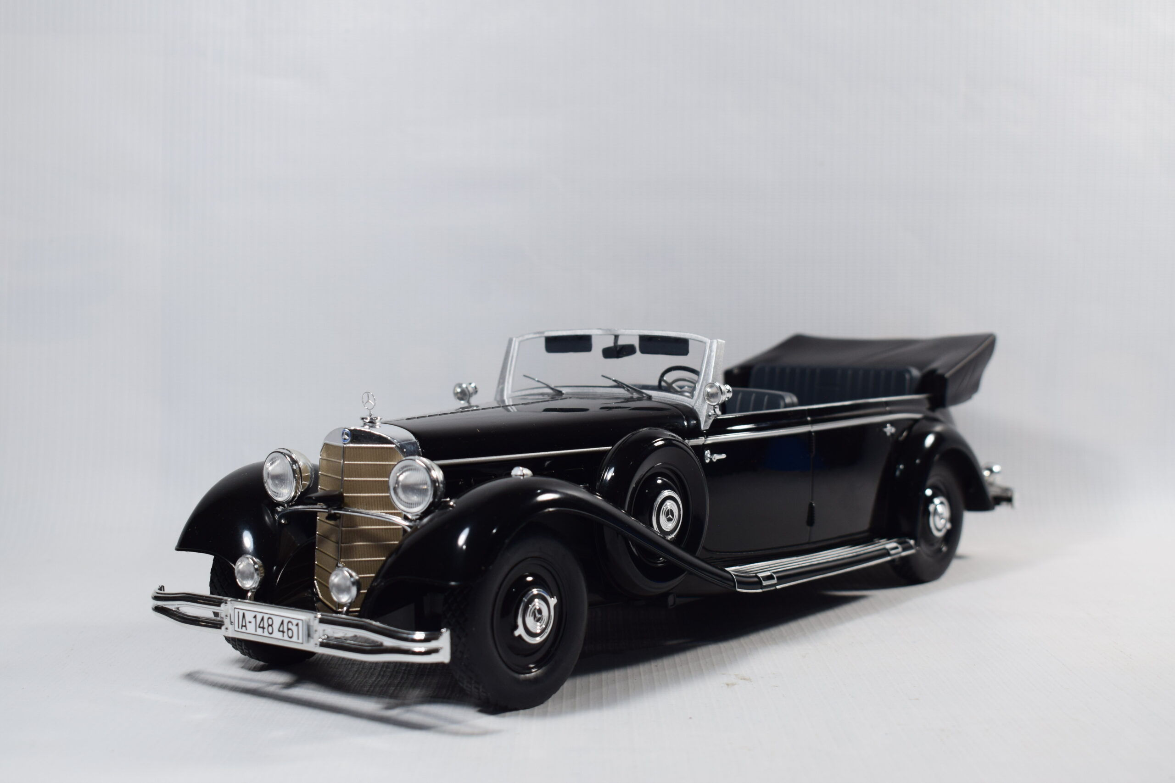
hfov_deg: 38.9
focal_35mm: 51
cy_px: 392
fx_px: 1665
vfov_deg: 26.5
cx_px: 588
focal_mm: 34
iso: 400
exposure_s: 1/40
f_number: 7.1
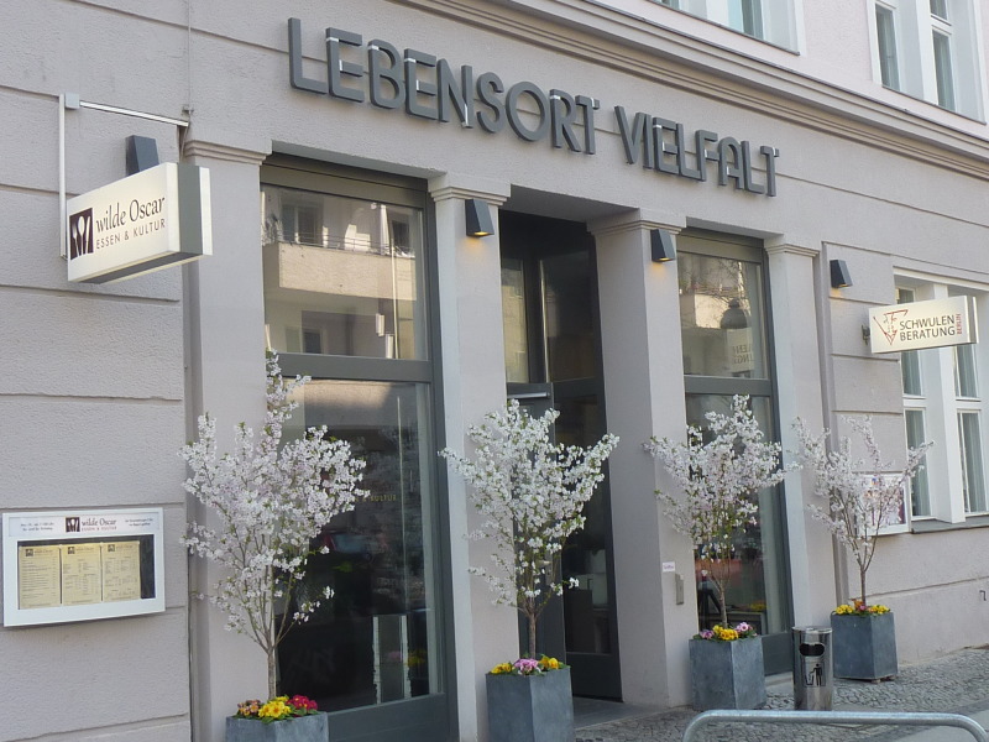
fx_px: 1371
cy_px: 371
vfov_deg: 30.3
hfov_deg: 39.7
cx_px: 494
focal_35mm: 48
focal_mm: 4.4
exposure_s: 1/100
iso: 80
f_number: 4
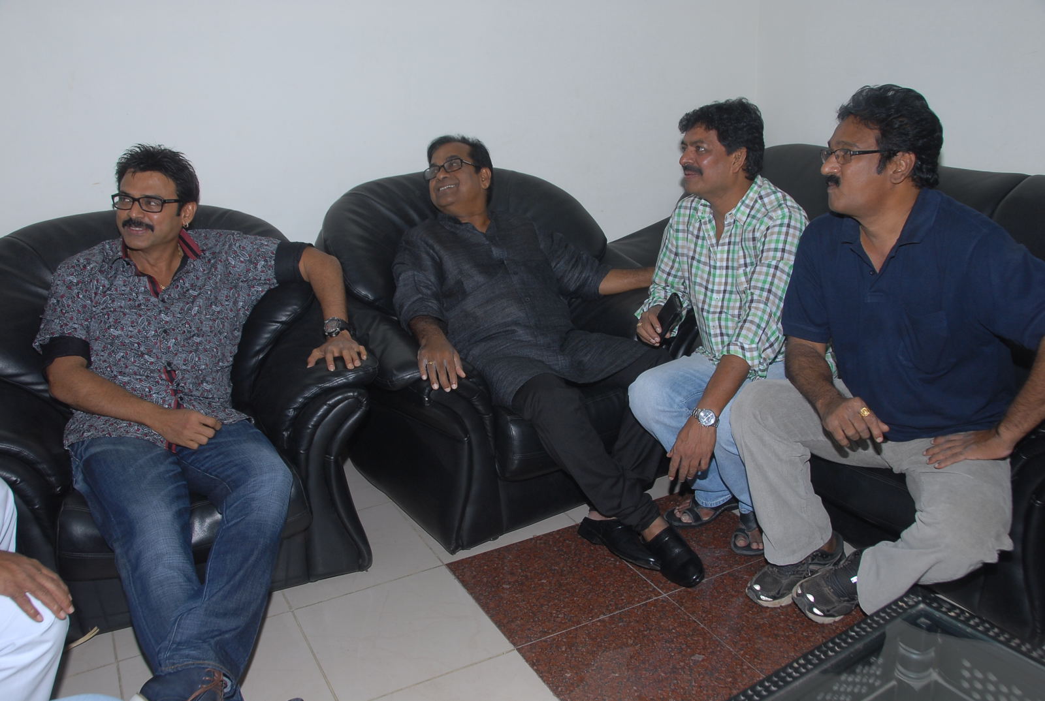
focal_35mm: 30
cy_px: 350
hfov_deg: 61.8
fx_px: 873
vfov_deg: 43.8
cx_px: 522
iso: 200
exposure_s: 1/125
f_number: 6.3
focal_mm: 20
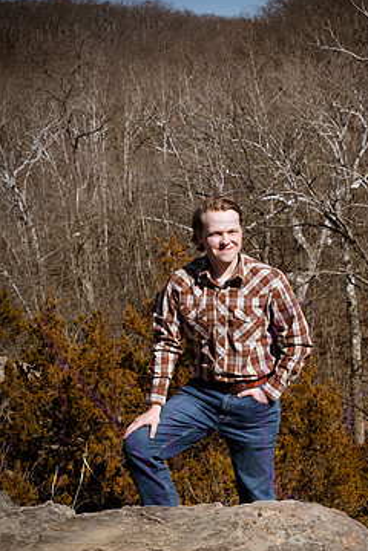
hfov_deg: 13.7
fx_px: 1533
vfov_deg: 20.4
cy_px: 324
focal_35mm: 100
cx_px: 228
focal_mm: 80
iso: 800
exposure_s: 1/1000
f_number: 16
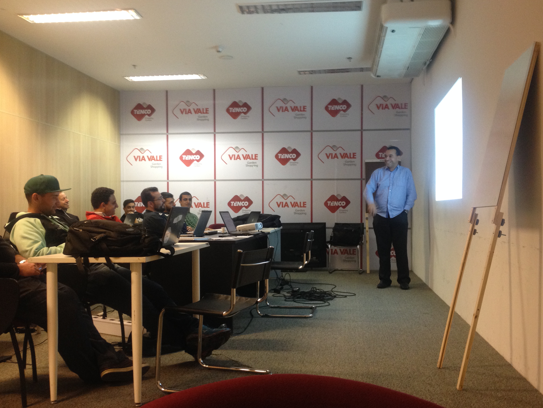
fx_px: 580
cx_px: 285
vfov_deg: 38.7
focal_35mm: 37
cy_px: 209
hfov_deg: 50.1
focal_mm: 4.28
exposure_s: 1/20
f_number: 2.4
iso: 160
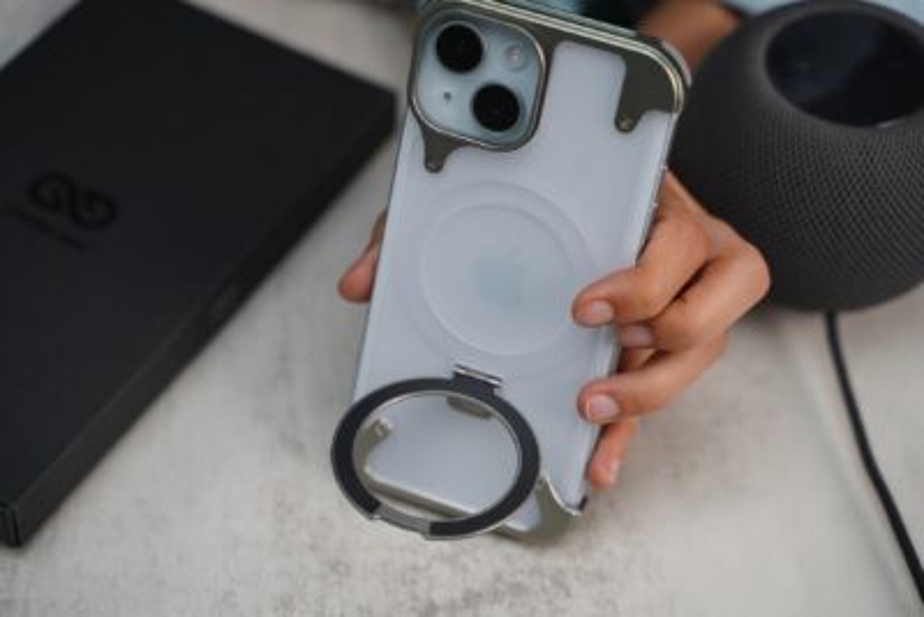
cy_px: 308
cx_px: 462
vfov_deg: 18.2
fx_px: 1926
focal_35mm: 75
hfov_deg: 27.0
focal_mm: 75
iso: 1600
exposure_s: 1/160
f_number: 4
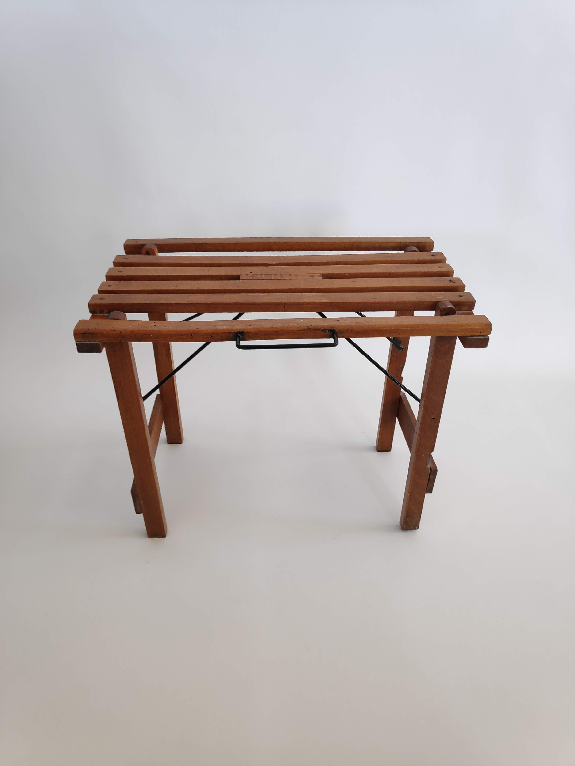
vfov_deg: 81.7
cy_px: 383
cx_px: 288
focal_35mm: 20
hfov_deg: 66.0
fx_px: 443
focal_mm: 3.94
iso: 328
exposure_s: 1/100
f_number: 1.9
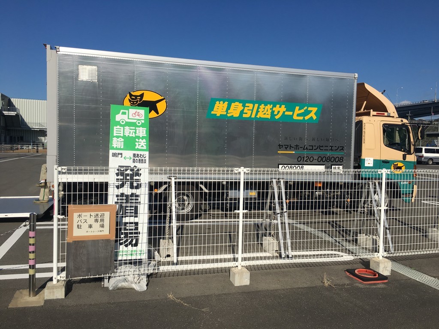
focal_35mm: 29
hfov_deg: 61.7
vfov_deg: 48.2
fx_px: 368
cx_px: 220
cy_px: 164
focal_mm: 4.15
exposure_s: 1/4049
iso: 25
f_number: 2.2
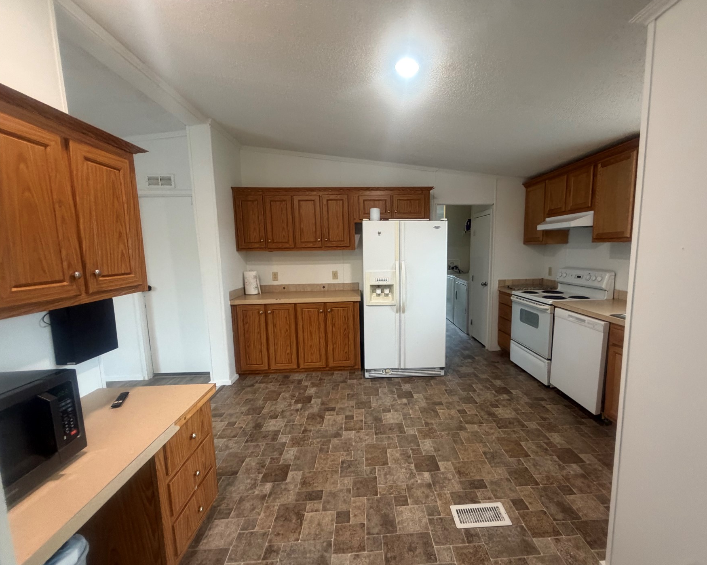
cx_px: 384
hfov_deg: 96.6
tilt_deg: -6.0
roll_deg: +0.6
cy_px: 289
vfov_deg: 84.0
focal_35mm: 15
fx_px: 314
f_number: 2.2
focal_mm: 2.22
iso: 320
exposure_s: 1/60
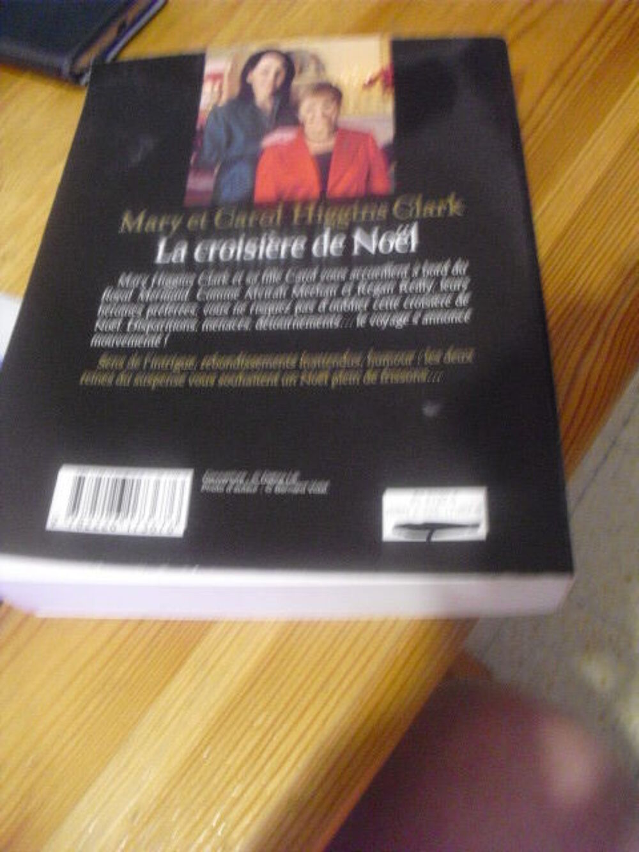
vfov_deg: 51.4
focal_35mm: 36
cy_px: 426
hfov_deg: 39.7
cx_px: 320
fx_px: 886
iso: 800
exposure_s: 1/8
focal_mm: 6.3
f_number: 3.1
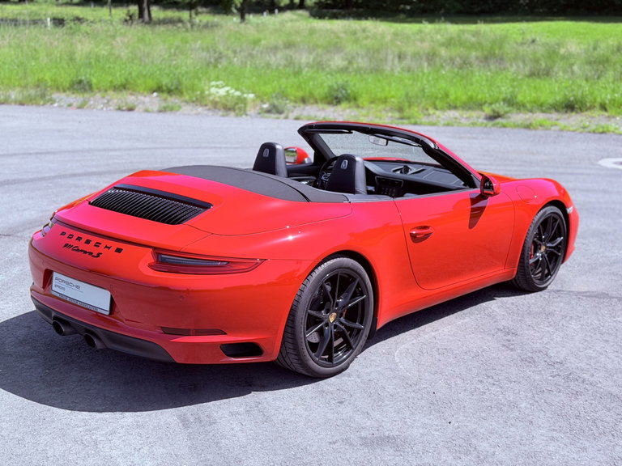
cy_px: 233
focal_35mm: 48
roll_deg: +0.1
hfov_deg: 39.7
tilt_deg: -14.1
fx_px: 862
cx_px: 311
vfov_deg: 30.3
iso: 64
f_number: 1.78
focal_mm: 6.76
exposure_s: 1/2415
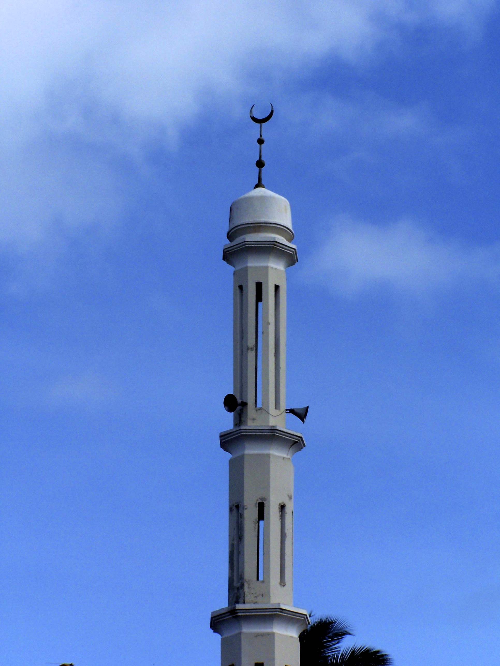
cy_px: 333
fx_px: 2465
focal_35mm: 128
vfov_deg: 15.4
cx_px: 250
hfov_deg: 11.6
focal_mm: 21.2
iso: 80
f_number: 6.3
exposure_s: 1/640
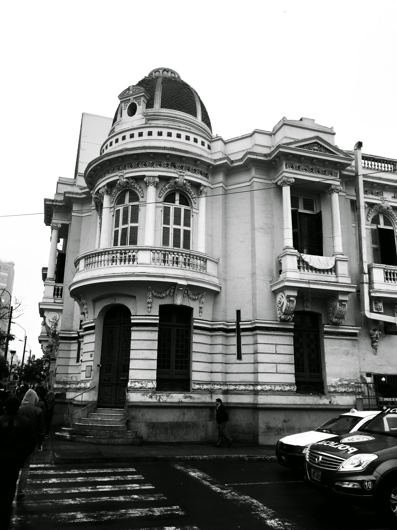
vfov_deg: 61.7
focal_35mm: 29
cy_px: 265
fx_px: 443
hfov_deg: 48.2
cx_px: 198
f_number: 2.2
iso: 32
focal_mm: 4.15
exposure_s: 1/244
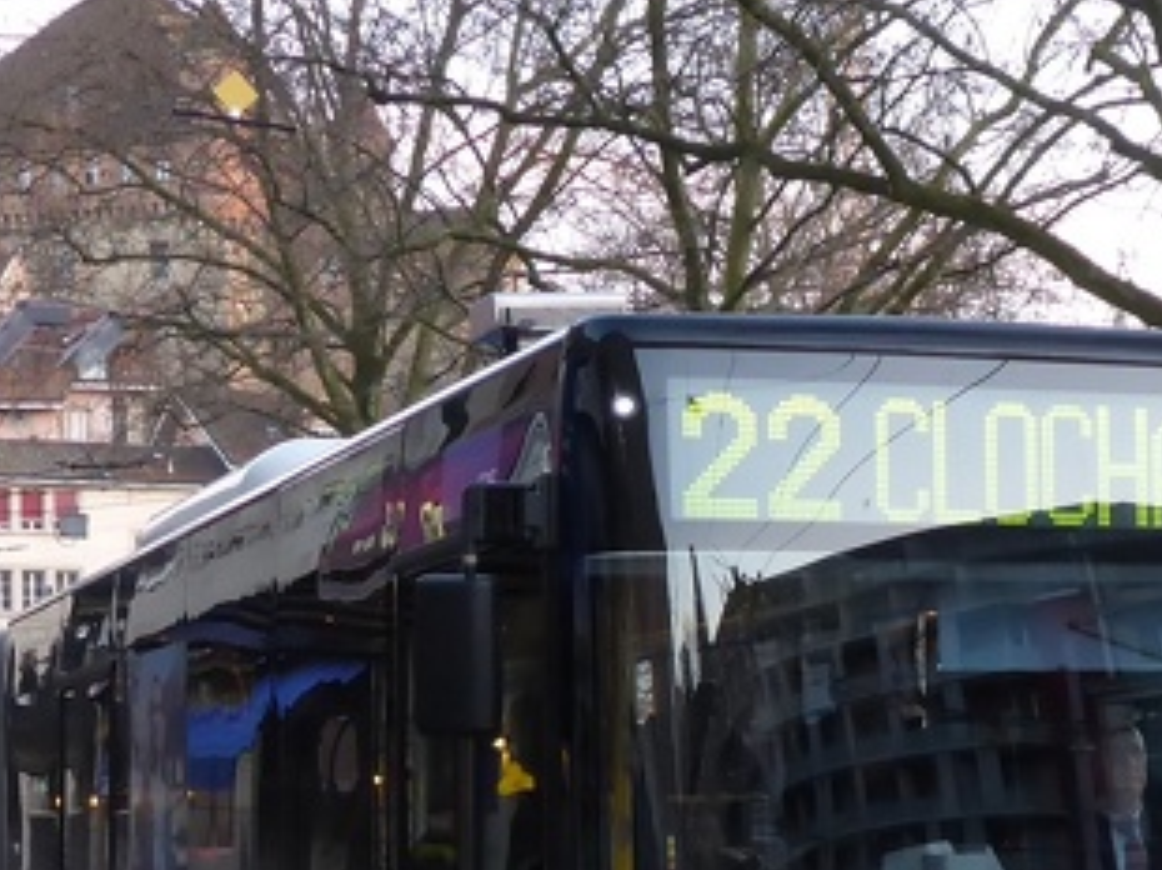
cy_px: 874
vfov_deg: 16.6
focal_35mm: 87
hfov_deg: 22.4
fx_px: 2918
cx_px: 802
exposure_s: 1/40
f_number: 3.7
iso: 400
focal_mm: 6
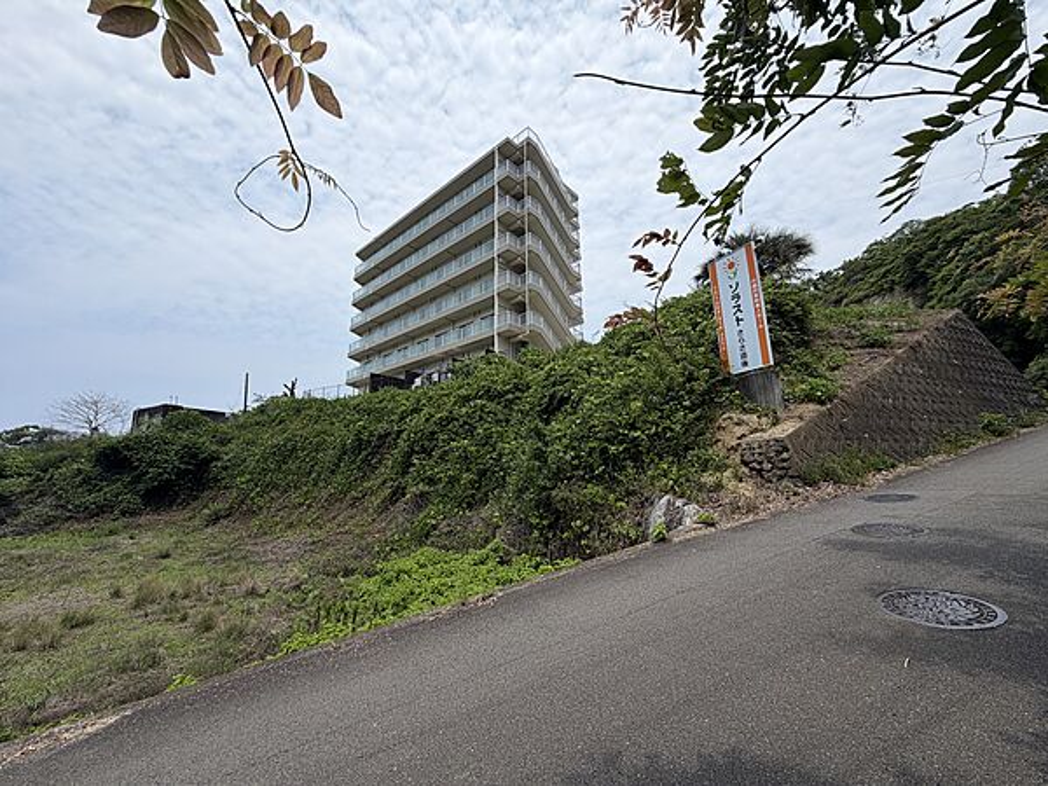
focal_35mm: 14
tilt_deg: +12.7
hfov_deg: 102.1
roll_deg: +0.2
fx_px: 424
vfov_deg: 85.7
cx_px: 524
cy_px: 393
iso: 20
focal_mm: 2.22
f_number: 2.2
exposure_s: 1/1312
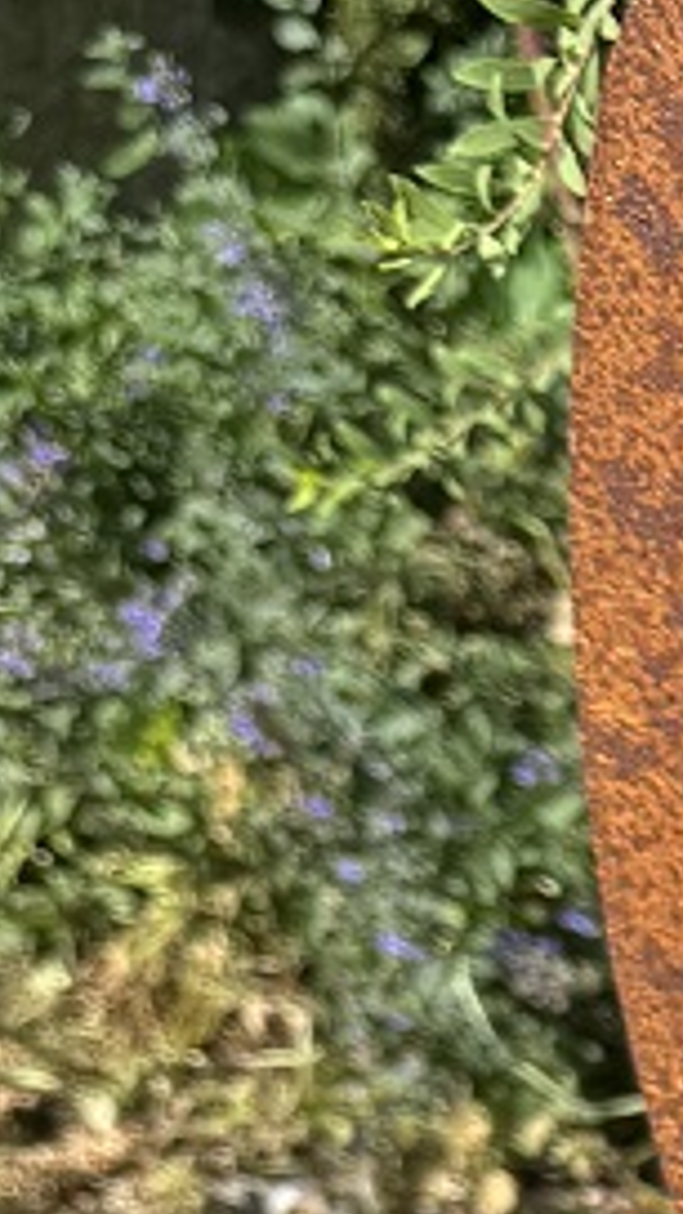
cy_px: 1959
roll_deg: +0.7
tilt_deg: -25.5
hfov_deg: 6.6
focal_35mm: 154
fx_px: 4958
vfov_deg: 13.0
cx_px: 2518
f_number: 1.78
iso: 80
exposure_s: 1/1767
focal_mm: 6.76
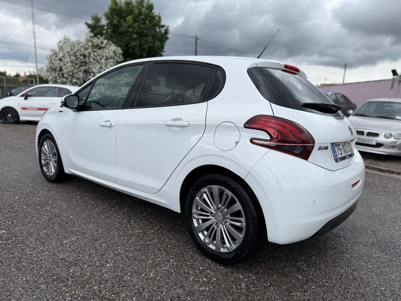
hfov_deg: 71.6
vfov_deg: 56.8
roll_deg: -2.7
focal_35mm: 24
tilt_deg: -10.6
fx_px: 278
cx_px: 200
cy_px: 150
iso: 80
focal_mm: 6.76
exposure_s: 1/2053
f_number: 1.78
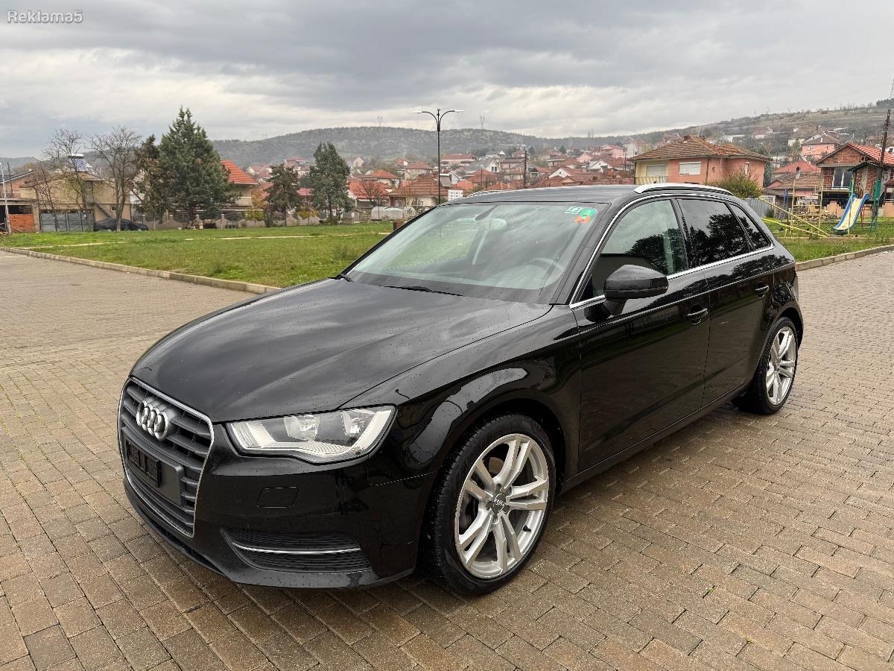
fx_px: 620
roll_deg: -0.2
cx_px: 447
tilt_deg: -11.8
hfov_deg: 71.6
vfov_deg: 56.8
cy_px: 336
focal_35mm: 24
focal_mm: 6.76
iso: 80
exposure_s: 1/535
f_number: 1.78
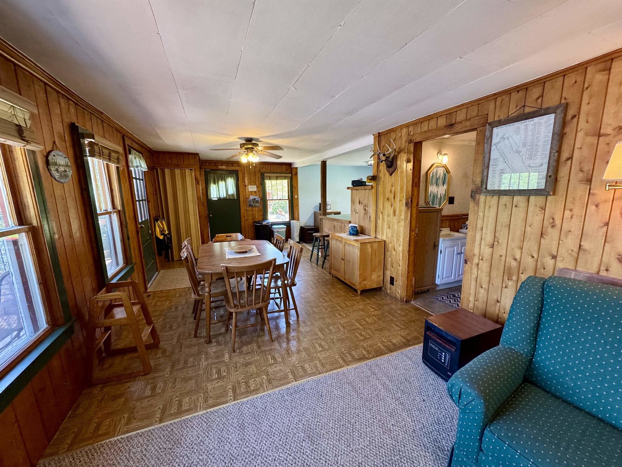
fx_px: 252
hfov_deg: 102.1
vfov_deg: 85.7
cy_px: 234
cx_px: 311
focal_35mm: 14
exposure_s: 1/120
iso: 250
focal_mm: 2.22
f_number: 2.2
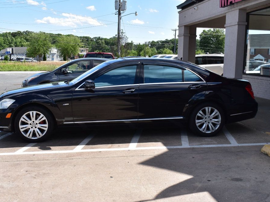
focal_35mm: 42
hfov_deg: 45.2
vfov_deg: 34.7
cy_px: 101
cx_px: 120
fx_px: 324
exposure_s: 1/500
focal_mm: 25
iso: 400
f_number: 11
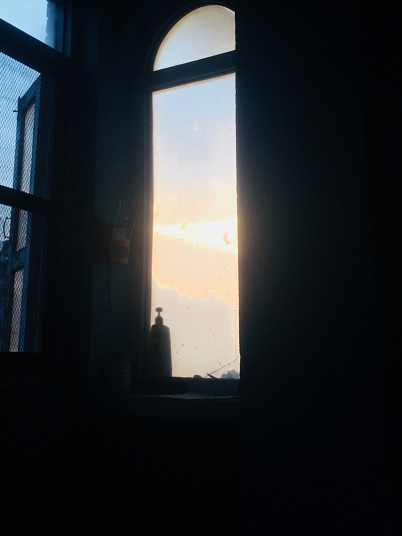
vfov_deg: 41.4
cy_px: 171
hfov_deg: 32.1
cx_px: 171
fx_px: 697
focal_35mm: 45
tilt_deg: +15.5
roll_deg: -0.8
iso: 25
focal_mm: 4.15
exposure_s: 1/1570
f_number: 2.2
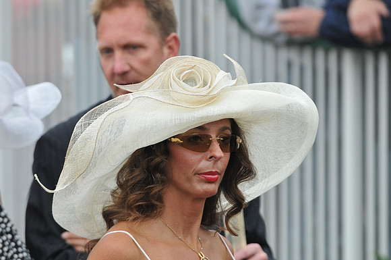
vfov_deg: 3.0
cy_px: 130
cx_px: 196
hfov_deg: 4.6
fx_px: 4881
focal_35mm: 450
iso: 800
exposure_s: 1/640
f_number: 6.3
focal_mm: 300
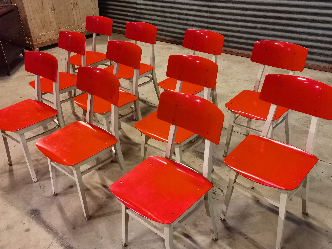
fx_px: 307
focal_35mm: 32
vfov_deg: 44.1
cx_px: 165
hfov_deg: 56.8
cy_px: 133
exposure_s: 1/33.3
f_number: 1.9
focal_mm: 6.71
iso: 500
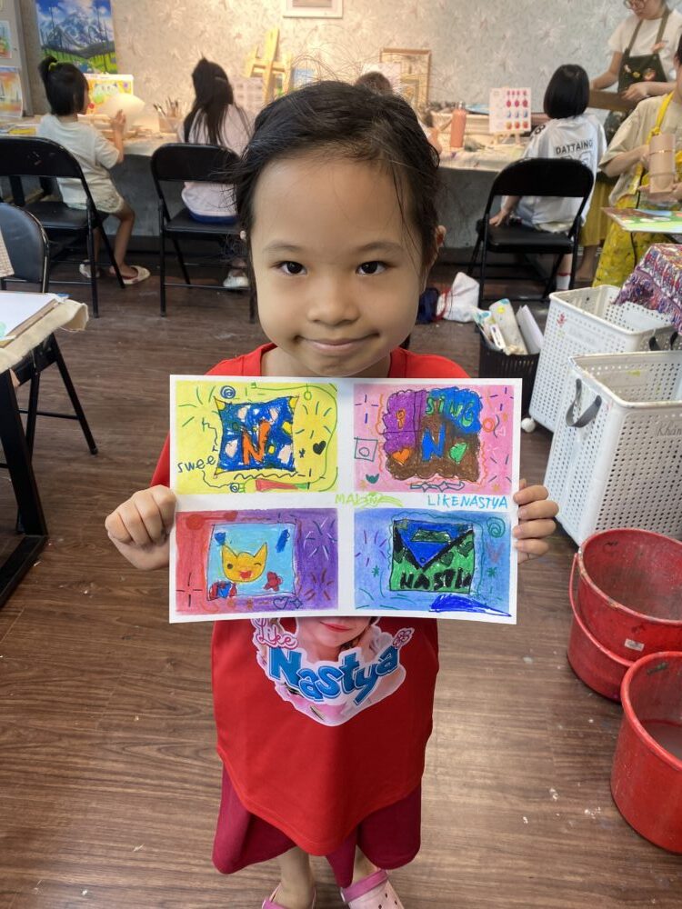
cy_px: 454
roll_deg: -2.0
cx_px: 341
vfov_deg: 67.3
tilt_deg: -30.5
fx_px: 683
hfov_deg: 53.1
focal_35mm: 26
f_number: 1.8
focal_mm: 4.25
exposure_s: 1/100
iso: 100
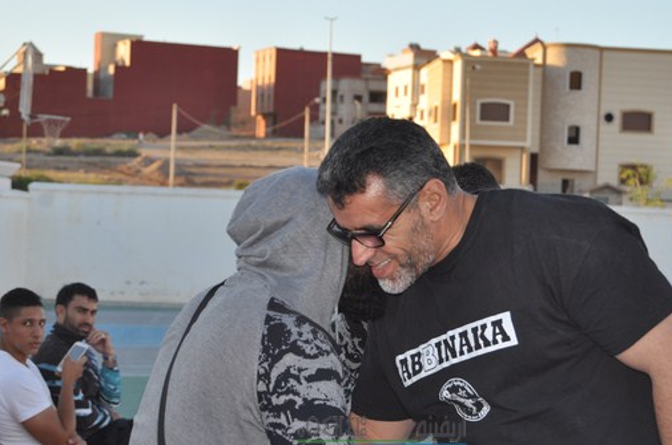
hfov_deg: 19.5
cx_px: 382
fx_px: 1950
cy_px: 238
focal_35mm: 105
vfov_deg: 13.0
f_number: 5.6
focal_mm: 55
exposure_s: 1/200
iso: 200
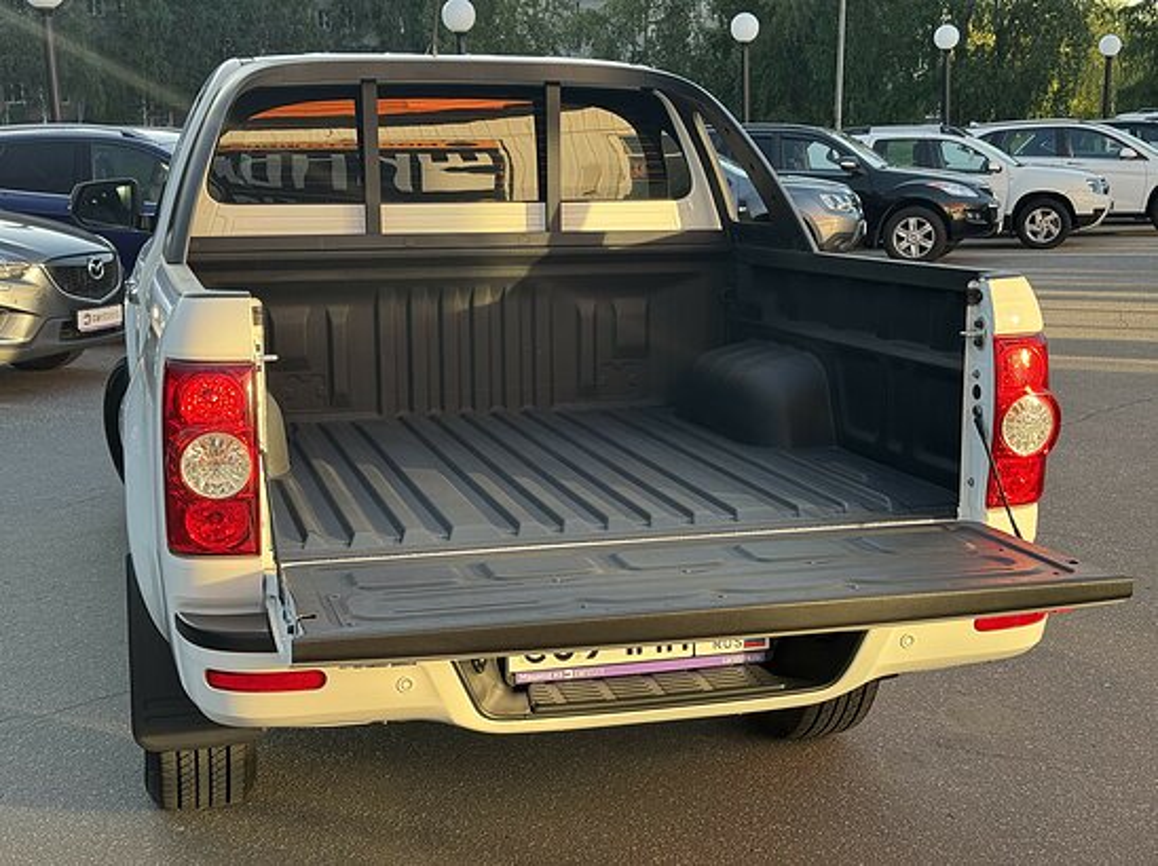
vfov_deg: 30.2
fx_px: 1604
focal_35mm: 48
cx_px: 579
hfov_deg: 39.7
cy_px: 433
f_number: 1.78
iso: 50
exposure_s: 1/121
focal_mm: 6.76
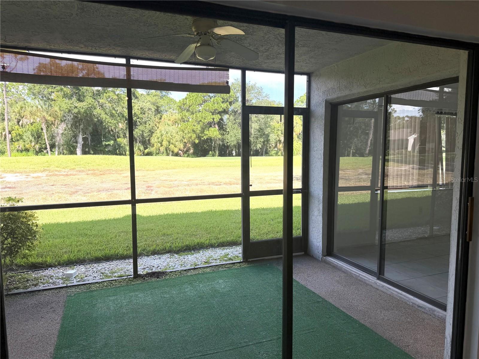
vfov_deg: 56.8
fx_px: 332
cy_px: 180
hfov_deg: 71.6
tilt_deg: -5.3
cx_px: 240
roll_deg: +0.0
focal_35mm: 24
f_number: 1.78
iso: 80
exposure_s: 1/840
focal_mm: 6.76
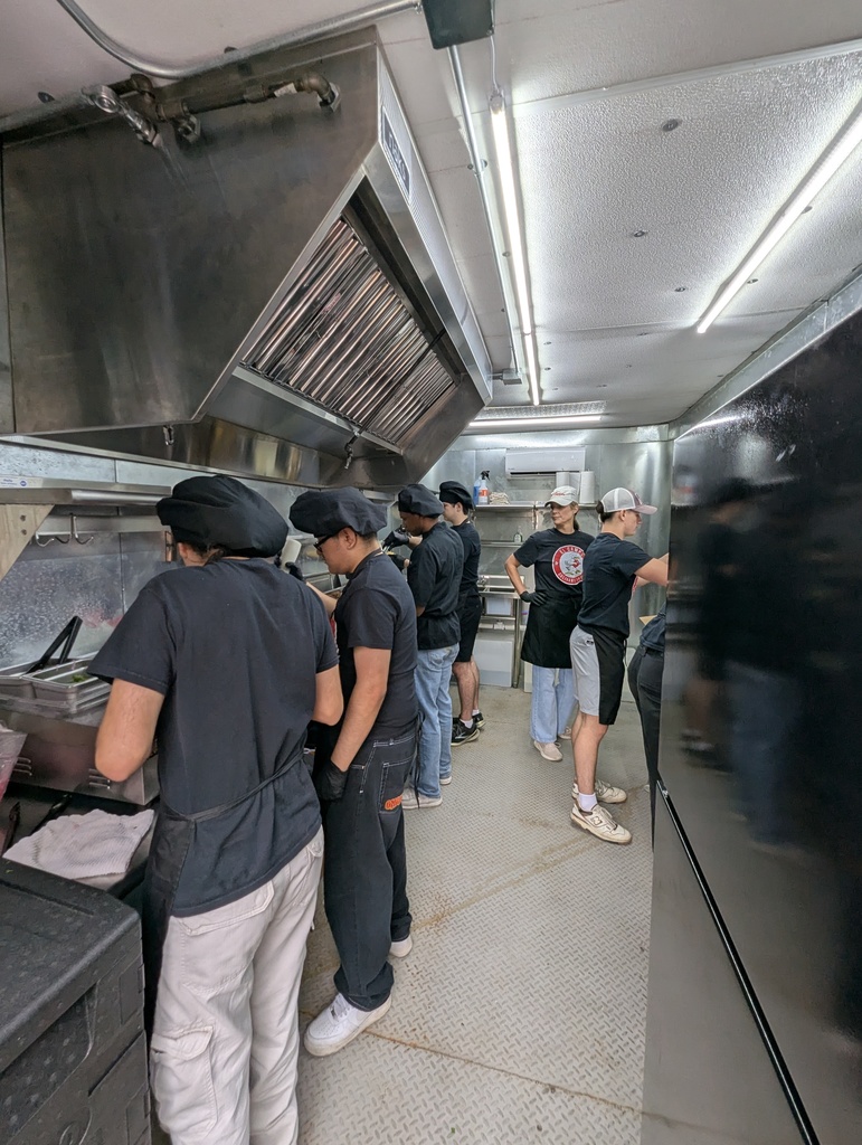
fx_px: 431
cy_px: 572
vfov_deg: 106.1
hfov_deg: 90.1
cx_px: 431
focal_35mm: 13
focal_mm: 1.95
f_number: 2.2
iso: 43
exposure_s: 1/120
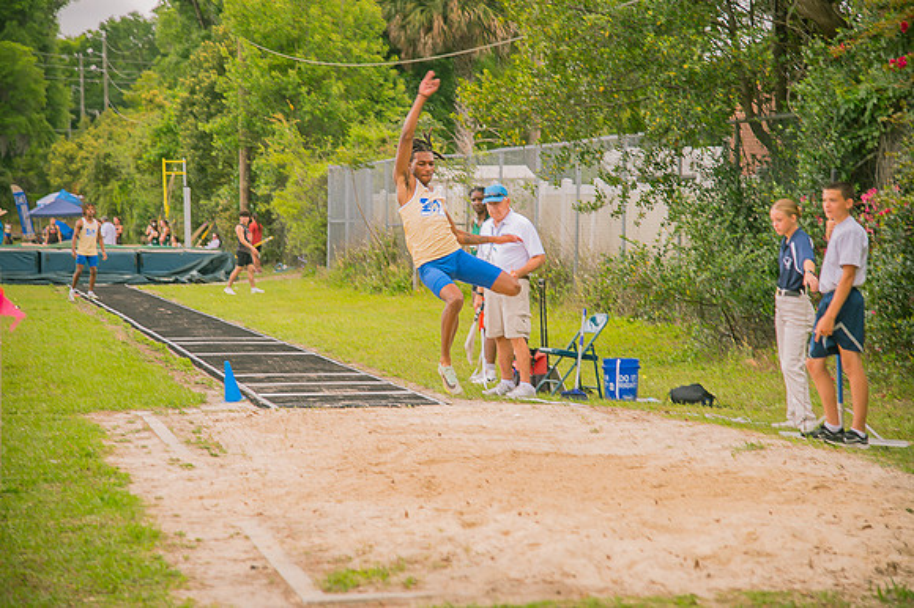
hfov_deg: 20.8
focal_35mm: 98
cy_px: 304
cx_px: 457
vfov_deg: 13.9
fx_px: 2487
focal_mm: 98
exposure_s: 1/200
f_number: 4
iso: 200
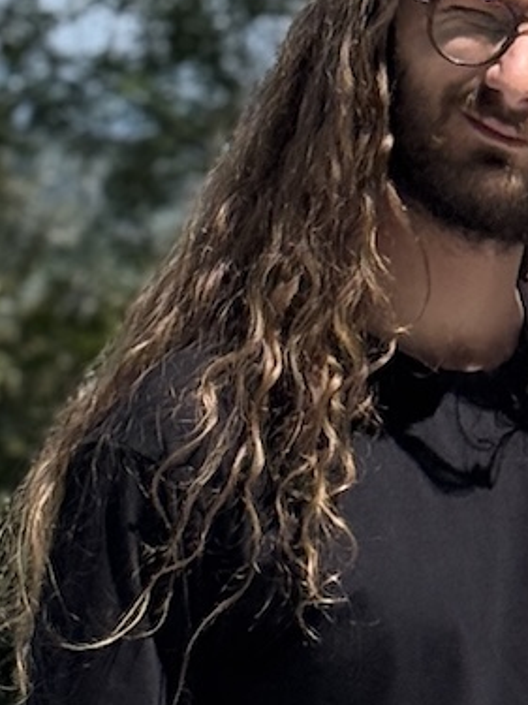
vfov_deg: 7.6
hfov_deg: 5.8
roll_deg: -4.9
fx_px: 5209
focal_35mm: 256
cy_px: 917
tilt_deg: -8.9
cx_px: 680
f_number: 1.78
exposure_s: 1/11364
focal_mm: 6.76
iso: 100
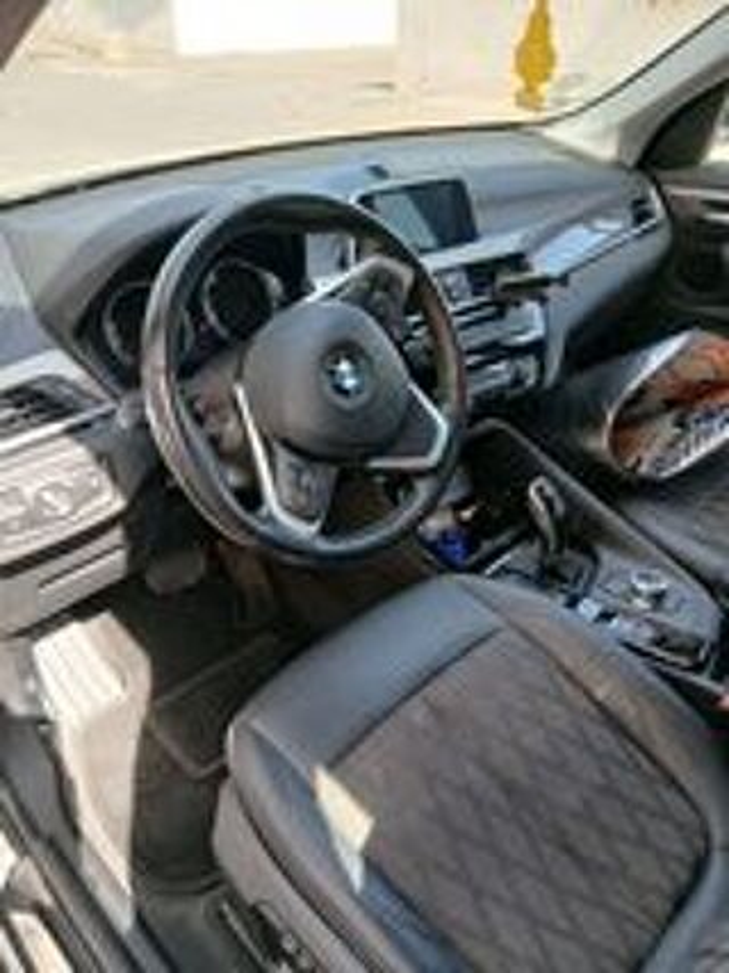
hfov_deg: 53.0
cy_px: 486
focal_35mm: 26
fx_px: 730
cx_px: 364
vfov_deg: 67.3
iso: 50
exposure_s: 1/50
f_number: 1.8
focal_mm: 3.98
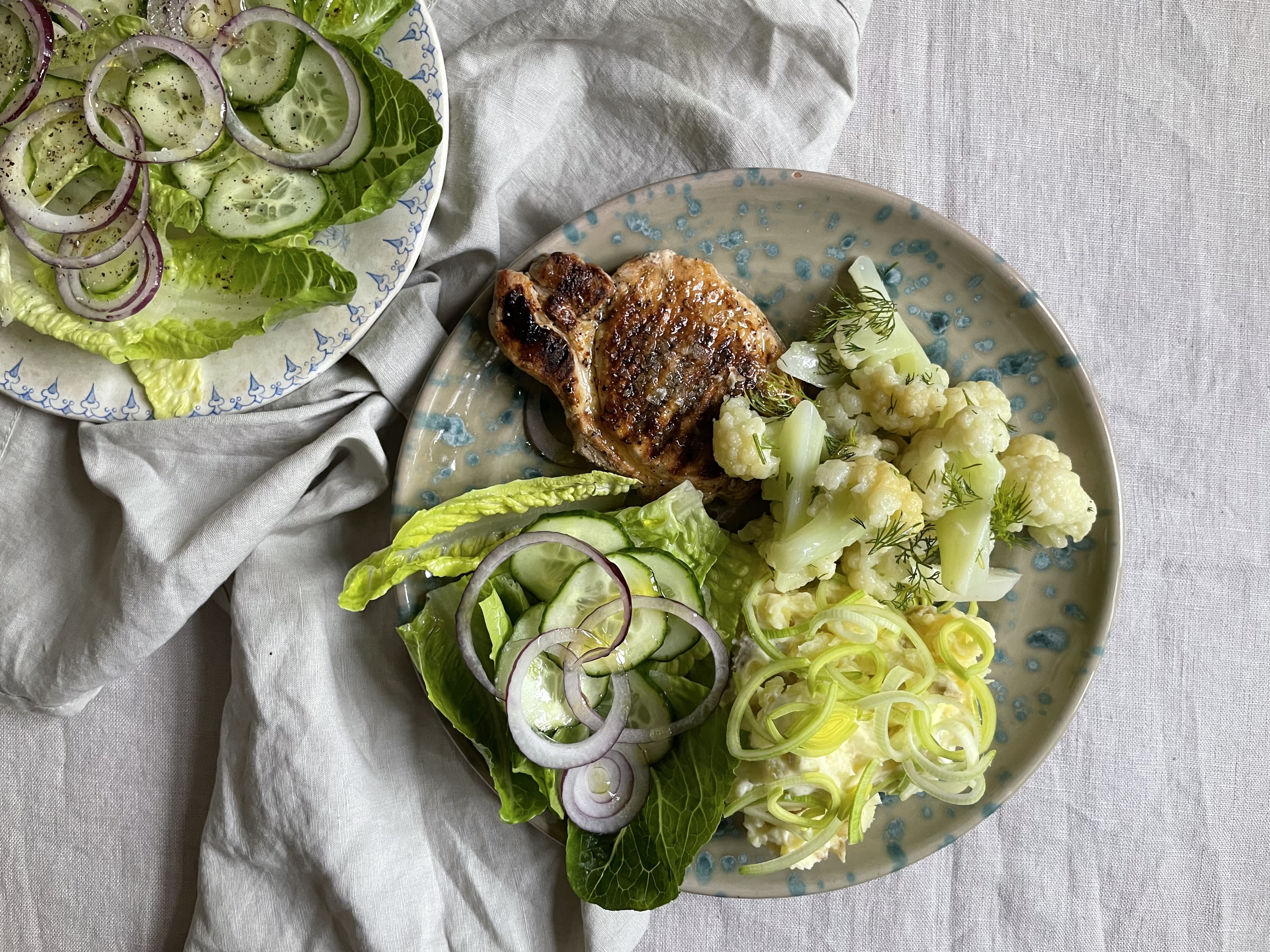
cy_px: 476
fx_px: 954
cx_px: 635
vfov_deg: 53.1
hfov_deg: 67.3
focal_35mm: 26
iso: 160
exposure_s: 1/60
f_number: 1.6
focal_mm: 4.2
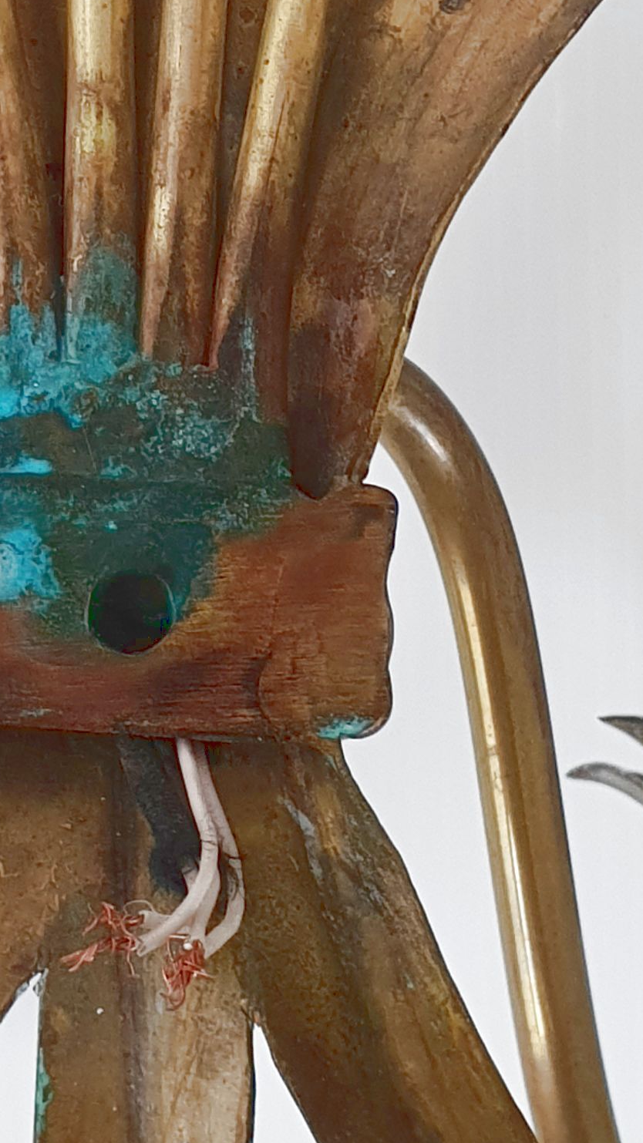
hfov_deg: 15.6
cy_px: 324
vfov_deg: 27.2
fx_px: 2334
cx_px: 179
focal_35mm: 77
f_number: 2.4
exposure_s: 1/50
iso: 125
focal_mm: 4.3
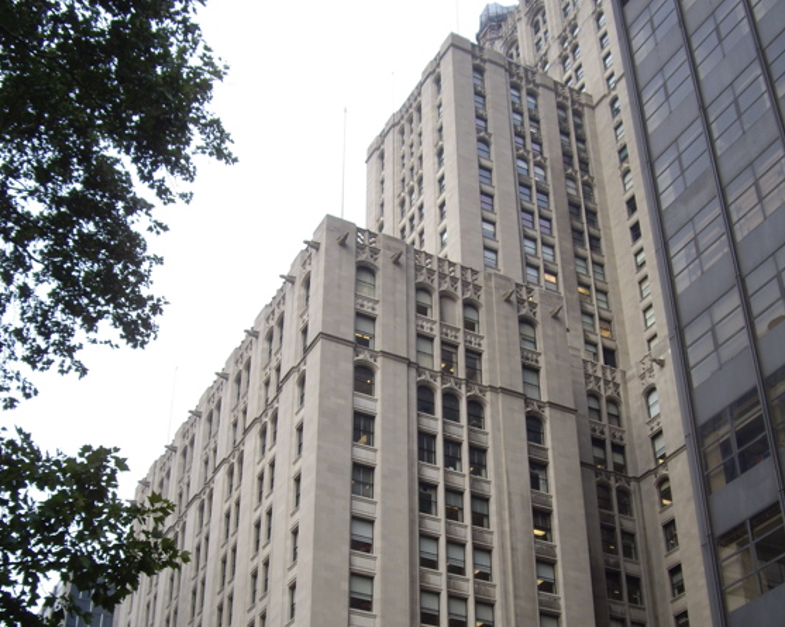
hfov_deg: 37.4
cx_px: 390
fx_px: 1161
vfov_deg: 29.9
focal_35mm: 50
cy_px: 449
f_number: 2.8
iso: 64
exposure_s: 1/160
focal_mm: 7.9
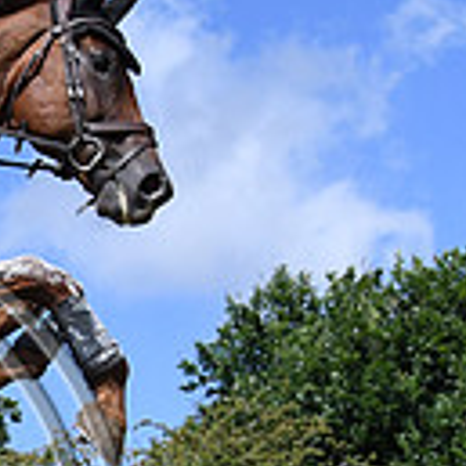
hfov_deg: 11.9
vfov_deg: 12.4
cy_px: 511
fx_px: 2102
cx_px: -282
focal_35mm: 138
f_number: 8
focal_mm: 24
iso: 1400
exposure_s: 1/4000
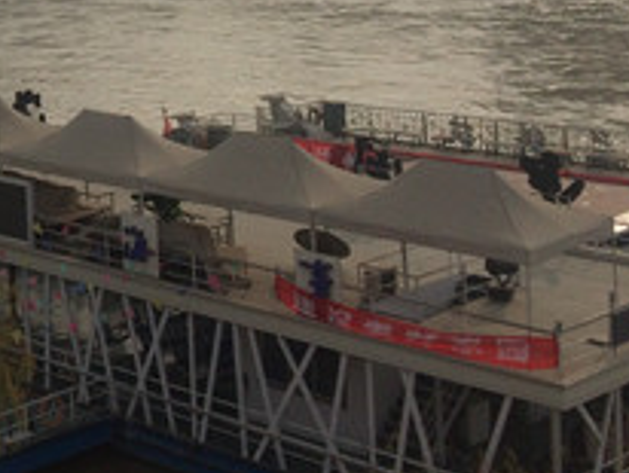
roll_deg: +3.7
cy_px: -92
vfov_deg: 15.8
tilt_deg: -3.7
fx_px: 1637
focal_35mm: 90
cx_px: -232
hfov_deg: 19.7
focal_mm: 4.15
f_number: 2.2
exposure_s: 1/5128
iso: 32
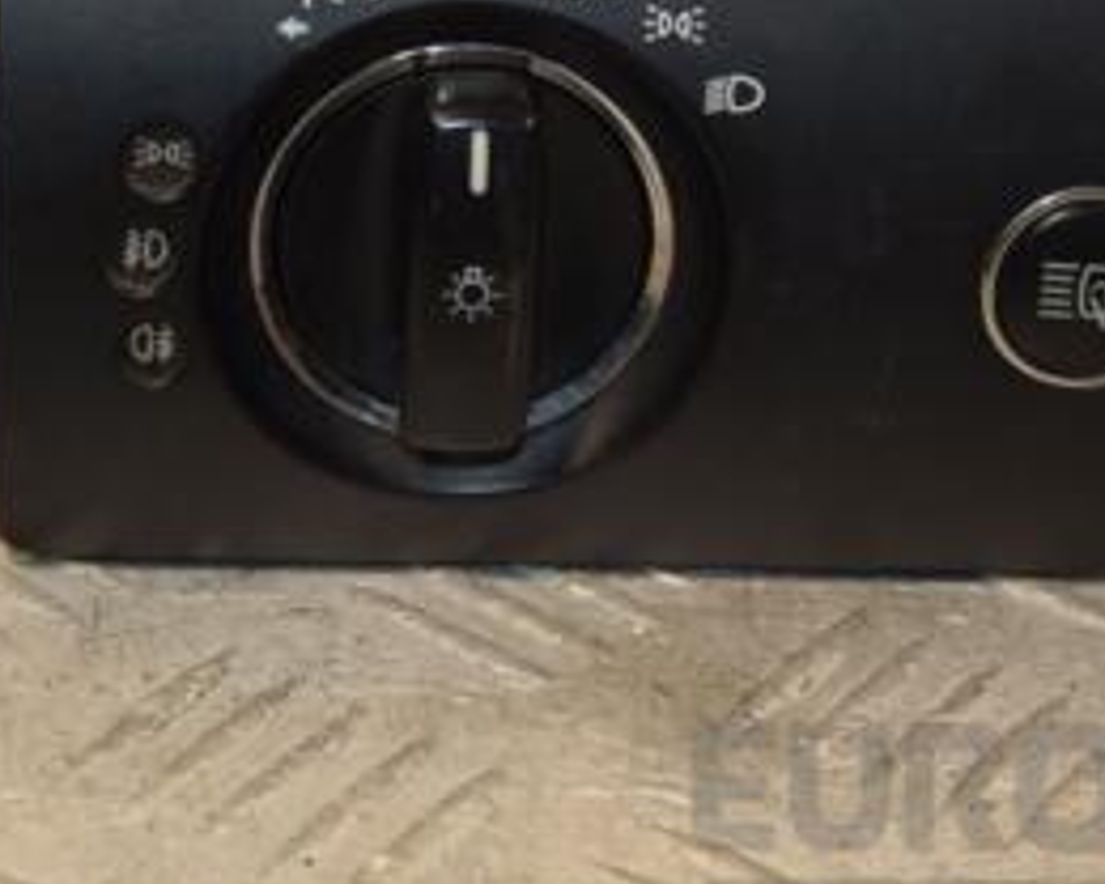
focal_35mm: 156
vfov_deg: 9.9
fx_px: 5102
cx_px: 612
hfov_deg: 12.4
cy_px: 221
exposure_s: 1/160
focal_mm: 48
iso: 800
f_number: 4.8
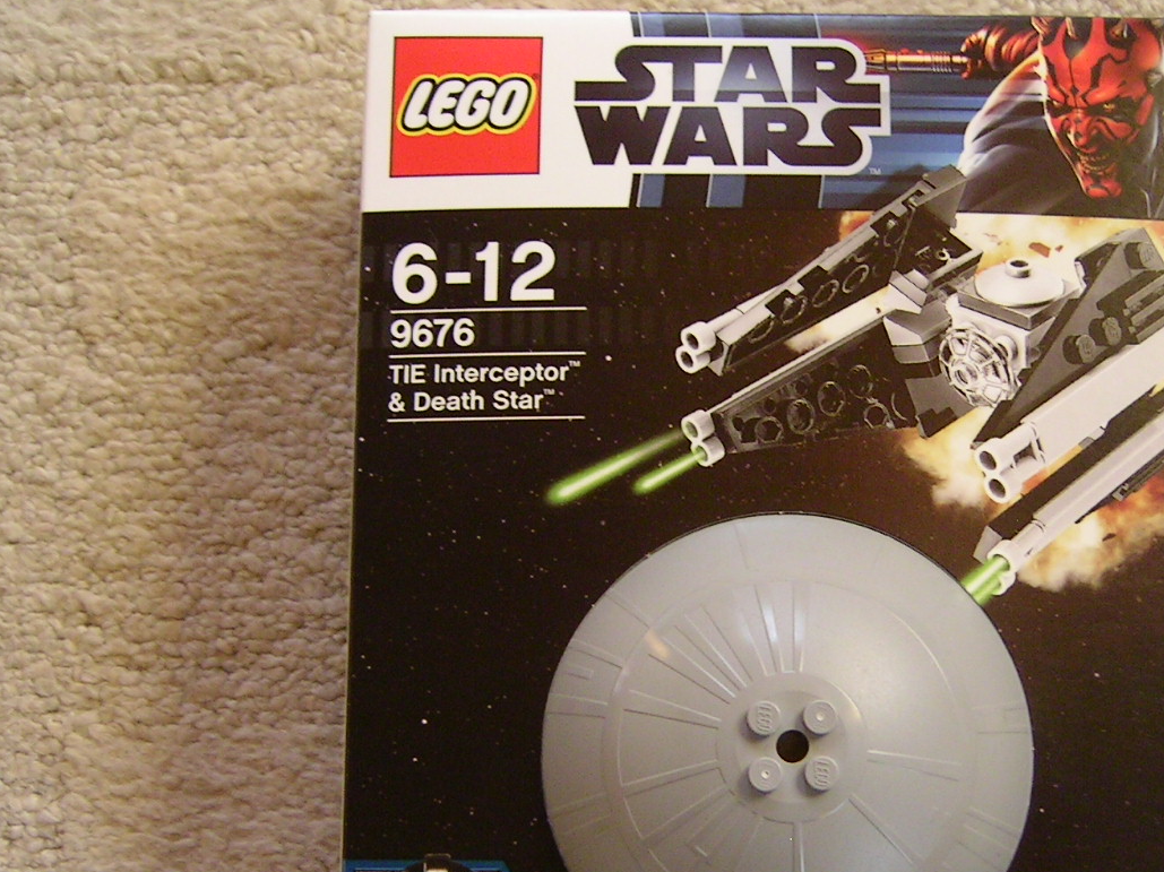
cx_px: 713
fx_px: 1882
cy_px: 599
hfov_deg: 34.2
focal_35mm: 56
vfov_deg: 25.9
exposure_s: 1/39
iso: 100
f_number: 2.8
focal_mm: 5.6
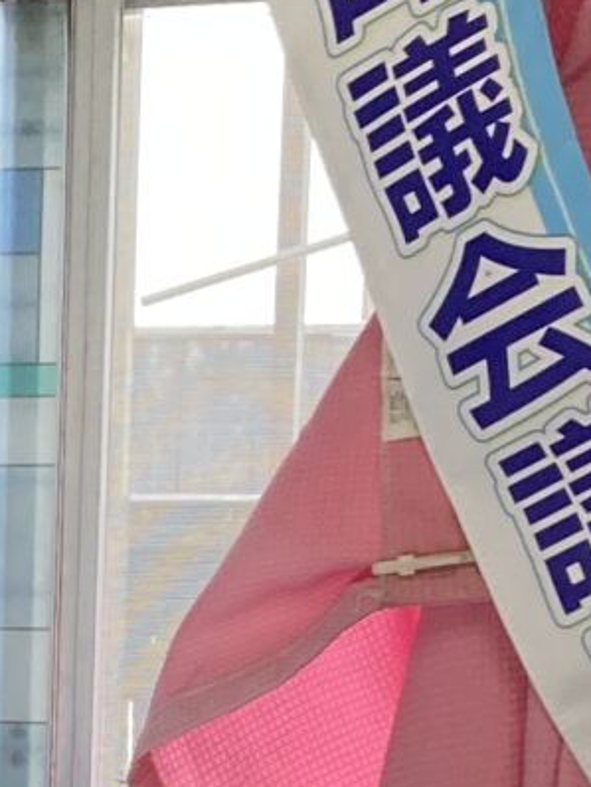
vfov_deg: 10.0
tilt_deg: -18.6
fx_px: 4093
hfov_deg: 7.9
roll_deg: +2.0
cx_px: -577
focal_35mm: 180
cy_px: 1699
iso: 50
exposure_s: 1/100
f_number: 1.8
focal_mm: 3.99
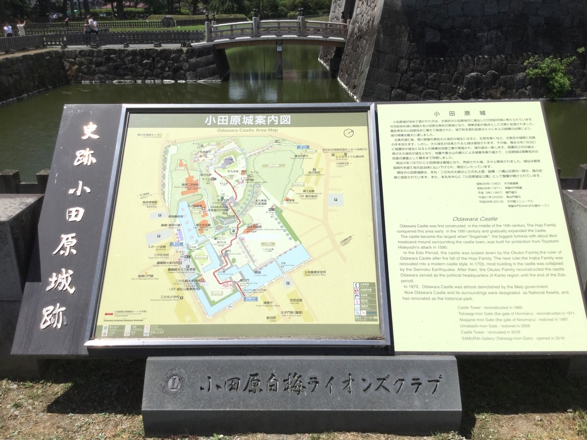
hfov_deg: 58.4
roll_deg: -0.4
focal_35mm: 31
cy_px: 220
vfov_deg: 45.4
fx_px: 526
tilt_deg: -19.4
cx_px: 294
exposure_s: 1/2551
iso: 25
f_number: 2.4
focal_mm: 3.3
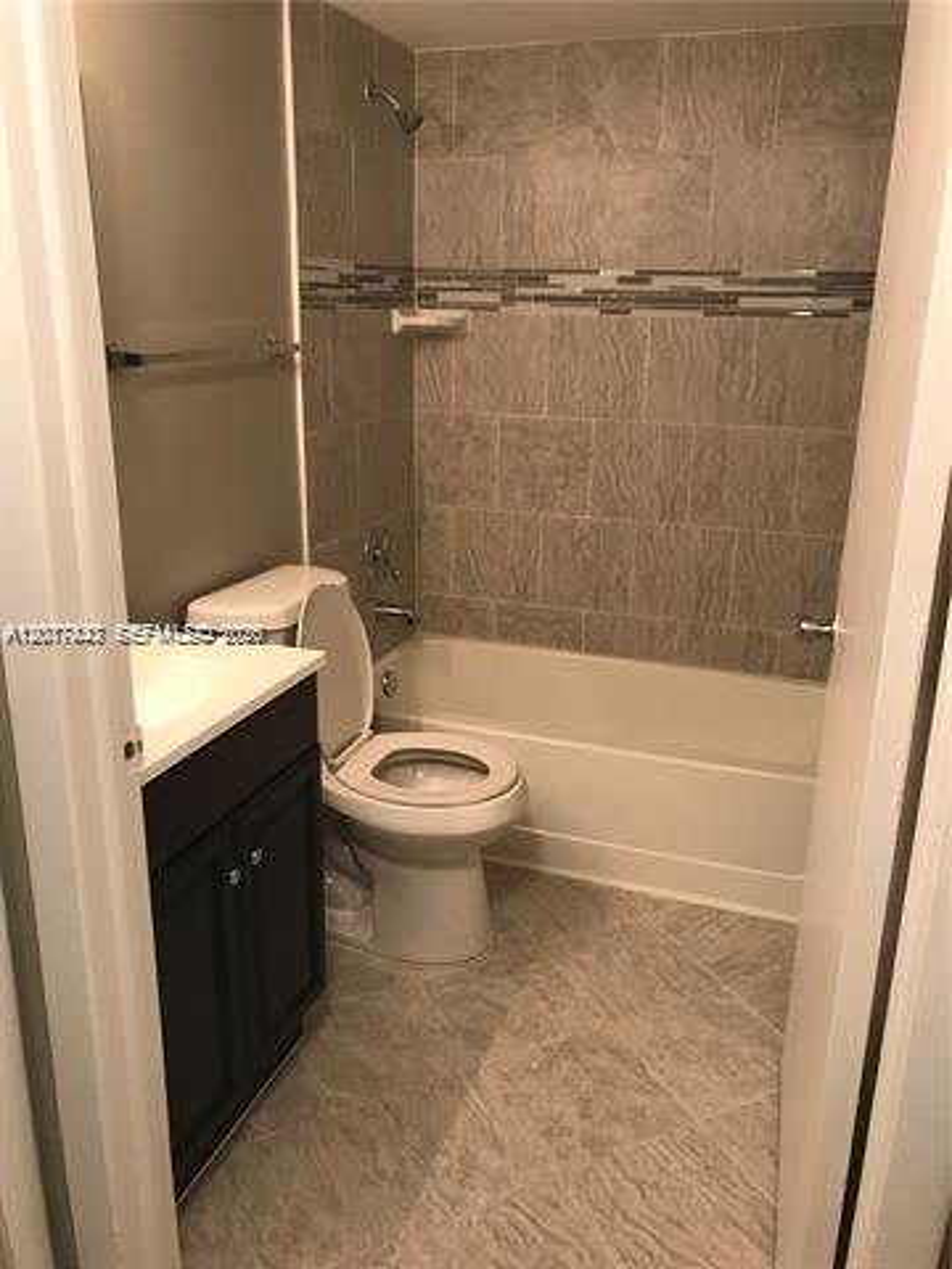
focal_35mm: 28
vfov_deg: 63.4
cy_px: 634
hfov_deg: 49.7
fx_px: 1027
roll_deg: -0.9
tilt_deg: -17.2
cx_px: 476
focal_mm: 3.99
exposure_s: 1/15
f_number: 1.8
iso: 40
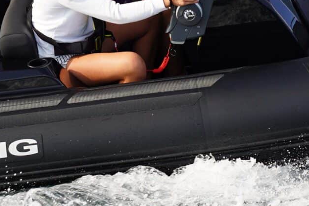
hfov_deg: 7.2
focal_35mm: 284
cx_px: 260
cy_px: -2
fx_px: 2438
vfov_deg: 4.8
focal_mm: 70
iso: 200
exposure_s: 1/800
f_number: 2.8
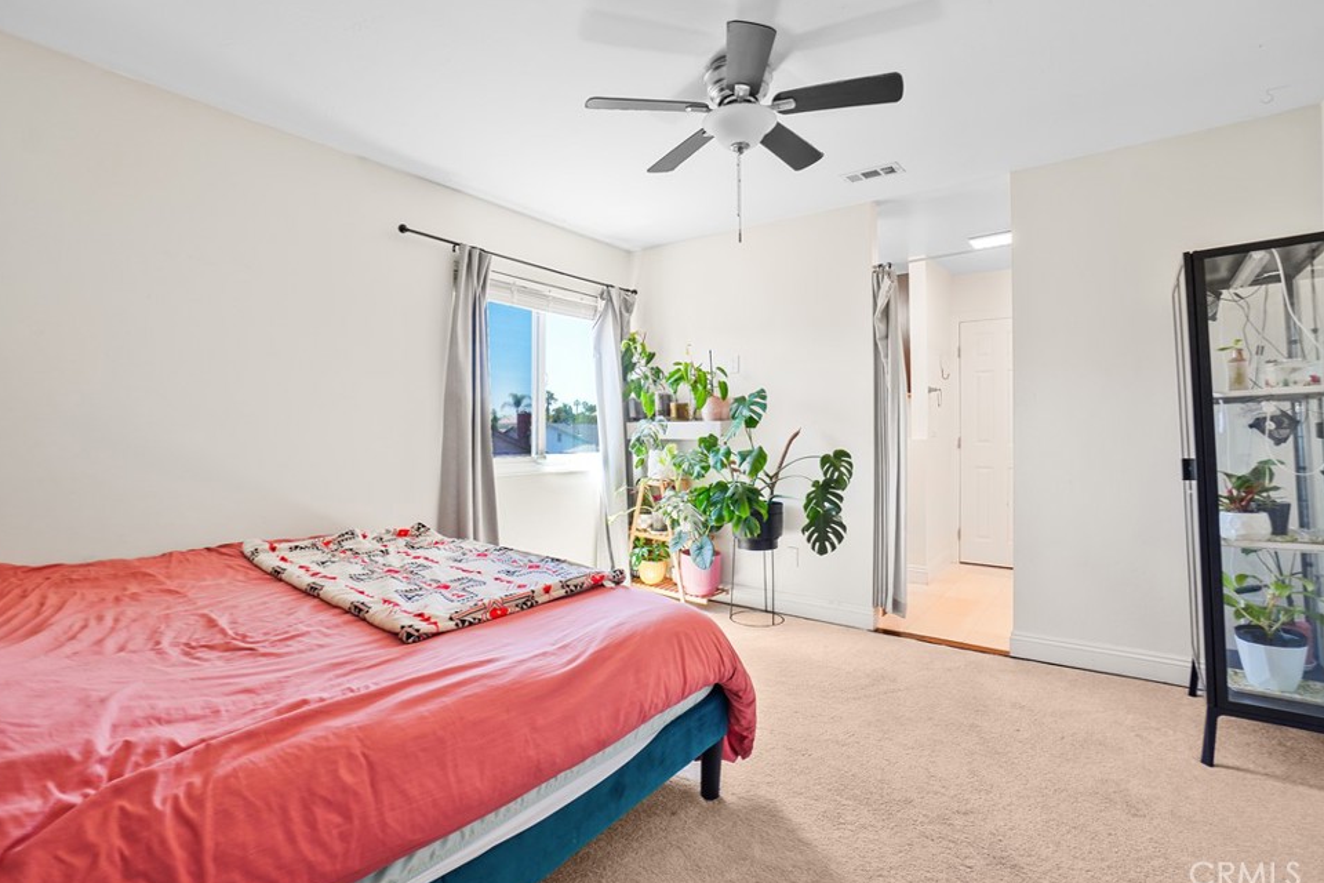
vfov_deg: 73.7
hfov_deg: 96.7
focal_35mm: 16
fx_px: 588
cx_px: 641
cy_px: 423
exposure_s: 1/5
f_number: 8
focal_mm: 10
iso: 100
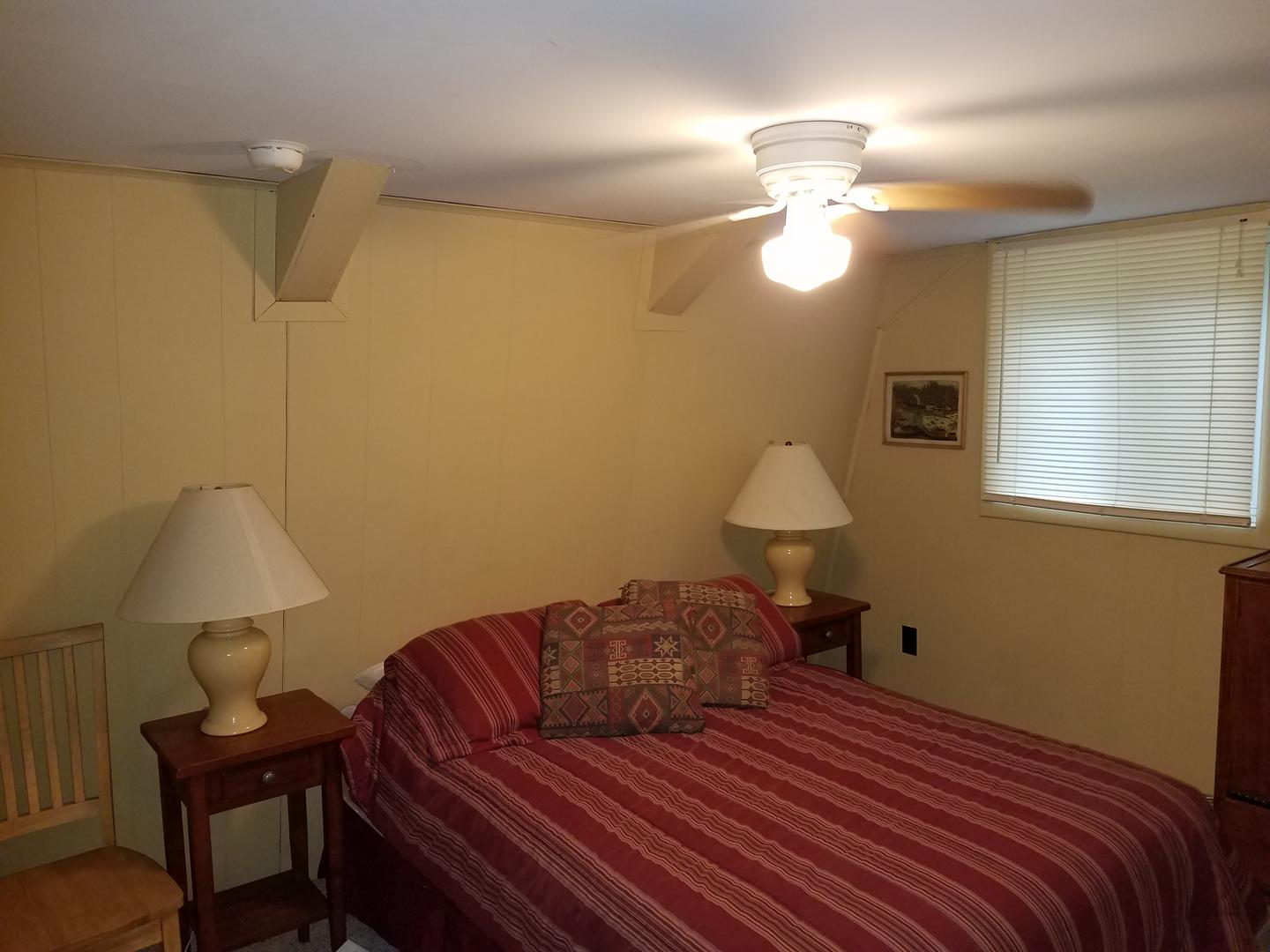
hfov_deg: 67.3
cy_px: 476
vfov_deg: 53.1
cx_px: 635
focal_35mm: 26
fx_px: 954
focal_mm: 4.2
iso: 125
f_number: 1.7
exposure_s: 1/20
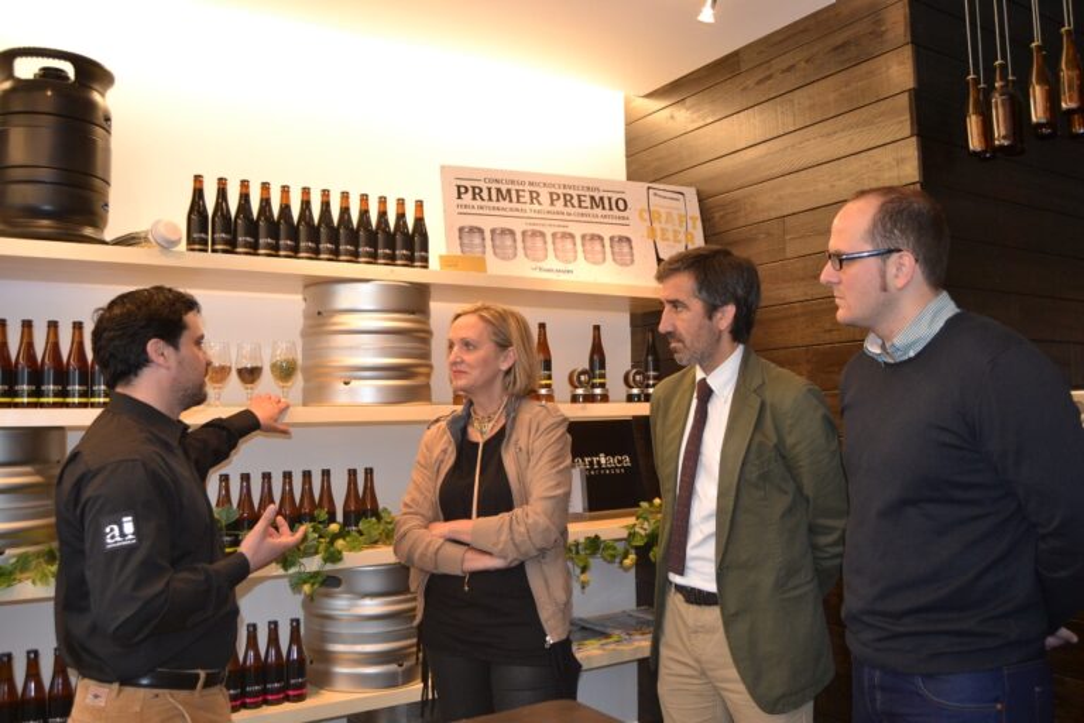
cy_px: 362
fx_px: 858
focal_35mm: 28
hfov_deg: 64.6
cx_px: 542
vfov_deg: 45.7
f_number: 3.5
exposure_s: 1/60
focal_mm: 19
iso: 640
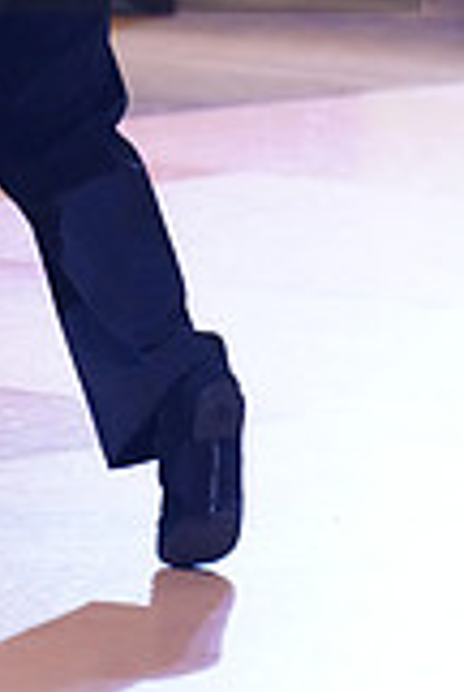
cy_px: -129
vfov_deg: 2.9
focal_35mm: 720
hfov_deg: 1.9
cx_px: -170
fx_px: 13859
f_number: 2.8
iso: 5000
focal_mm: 200
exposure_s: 1/400
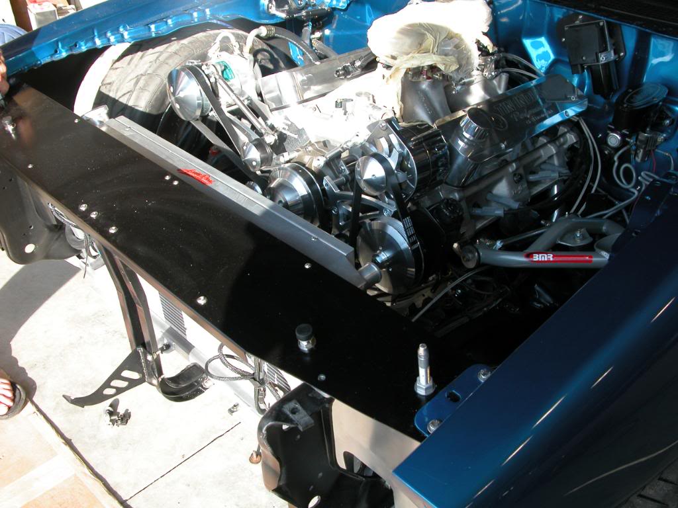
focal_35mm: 34
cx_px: 339
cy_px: 254
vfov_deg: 41.8
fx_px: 666
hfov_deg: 54.0
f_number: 4
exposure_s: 1/118
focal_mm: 8.9
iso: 100
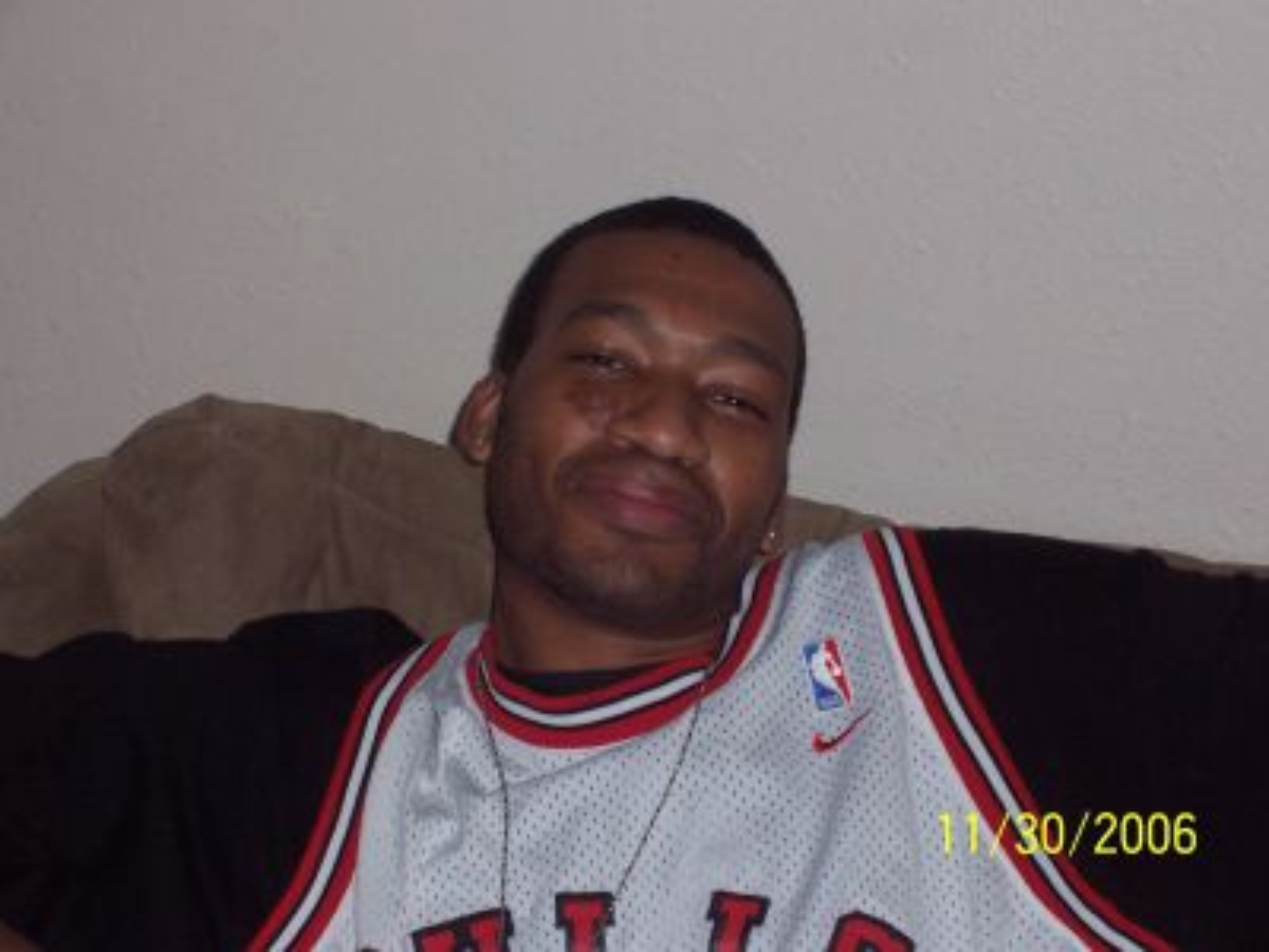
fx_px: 3739
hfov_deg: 19.3
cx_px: 634
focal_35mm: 102
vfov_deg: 14.5
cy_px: 476
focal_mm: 16.8
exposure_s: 1/90
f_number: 4.6
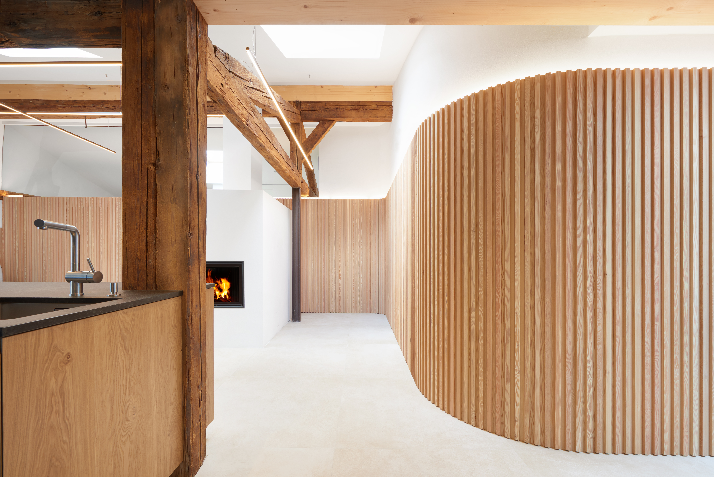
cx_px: 349
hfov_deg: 100.4
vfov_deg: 77.3
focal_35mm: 15
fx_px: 298
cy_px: 254
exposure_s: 1/8
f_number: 11
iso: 64
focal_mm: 14
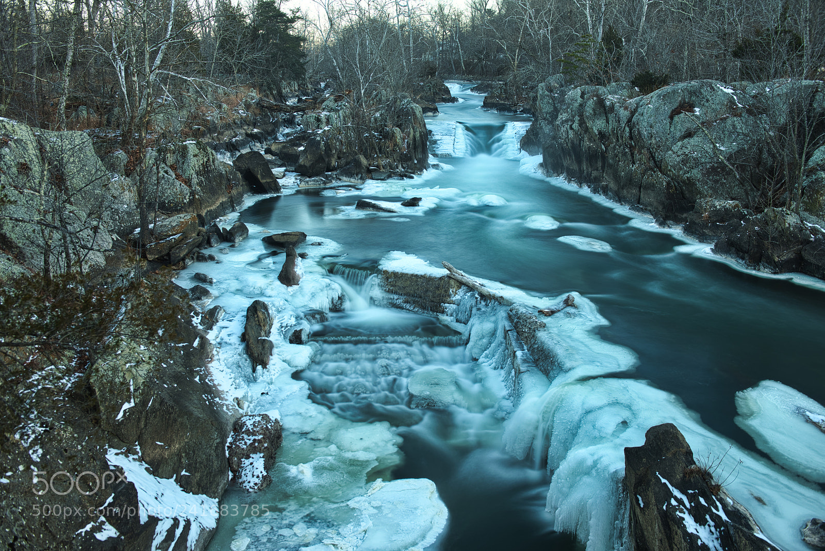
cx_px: 412
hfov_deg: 58.7
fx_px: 734
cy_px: 276
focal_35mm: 32
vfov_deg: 41.1
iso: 50
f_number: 5
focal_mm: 32
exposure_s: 30
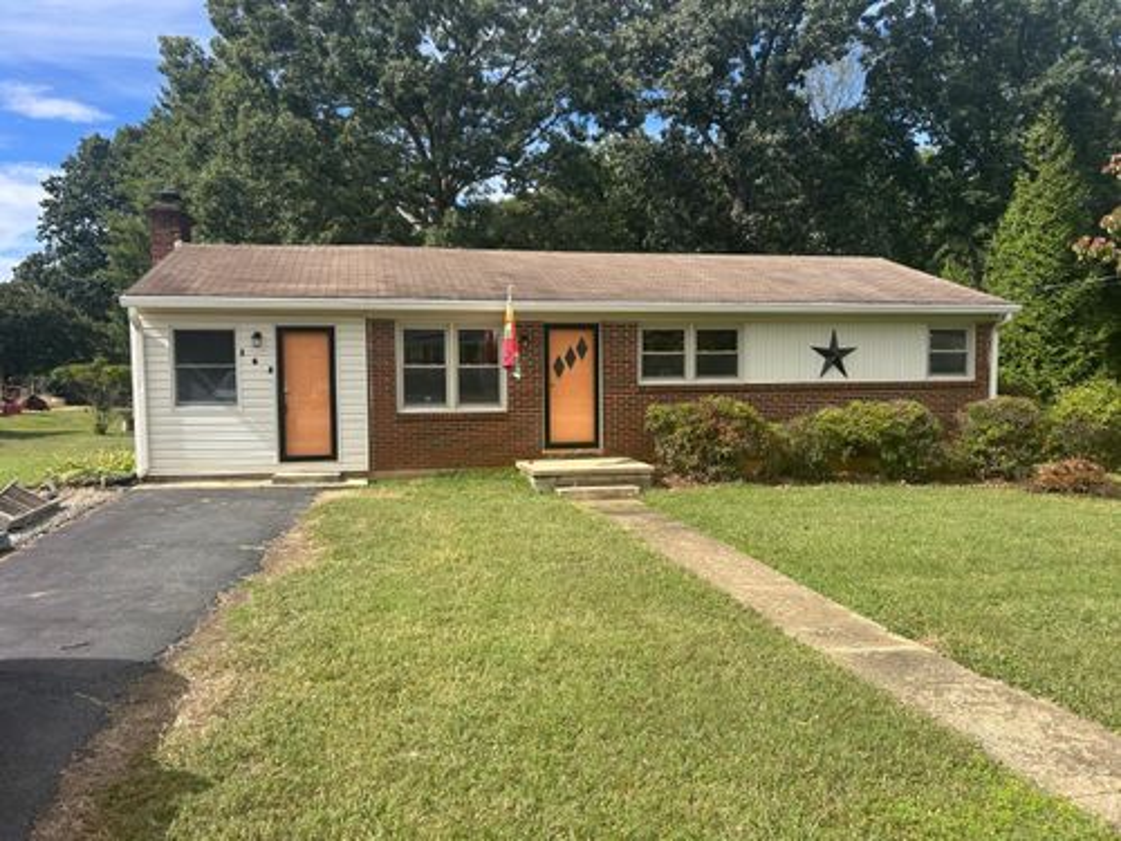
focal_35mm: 26
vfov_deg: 53.1
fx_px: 842
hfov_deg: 67.3
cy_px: 420
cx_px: 560
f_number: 1.5
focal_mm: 5.7
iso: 50
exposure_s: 1/3077
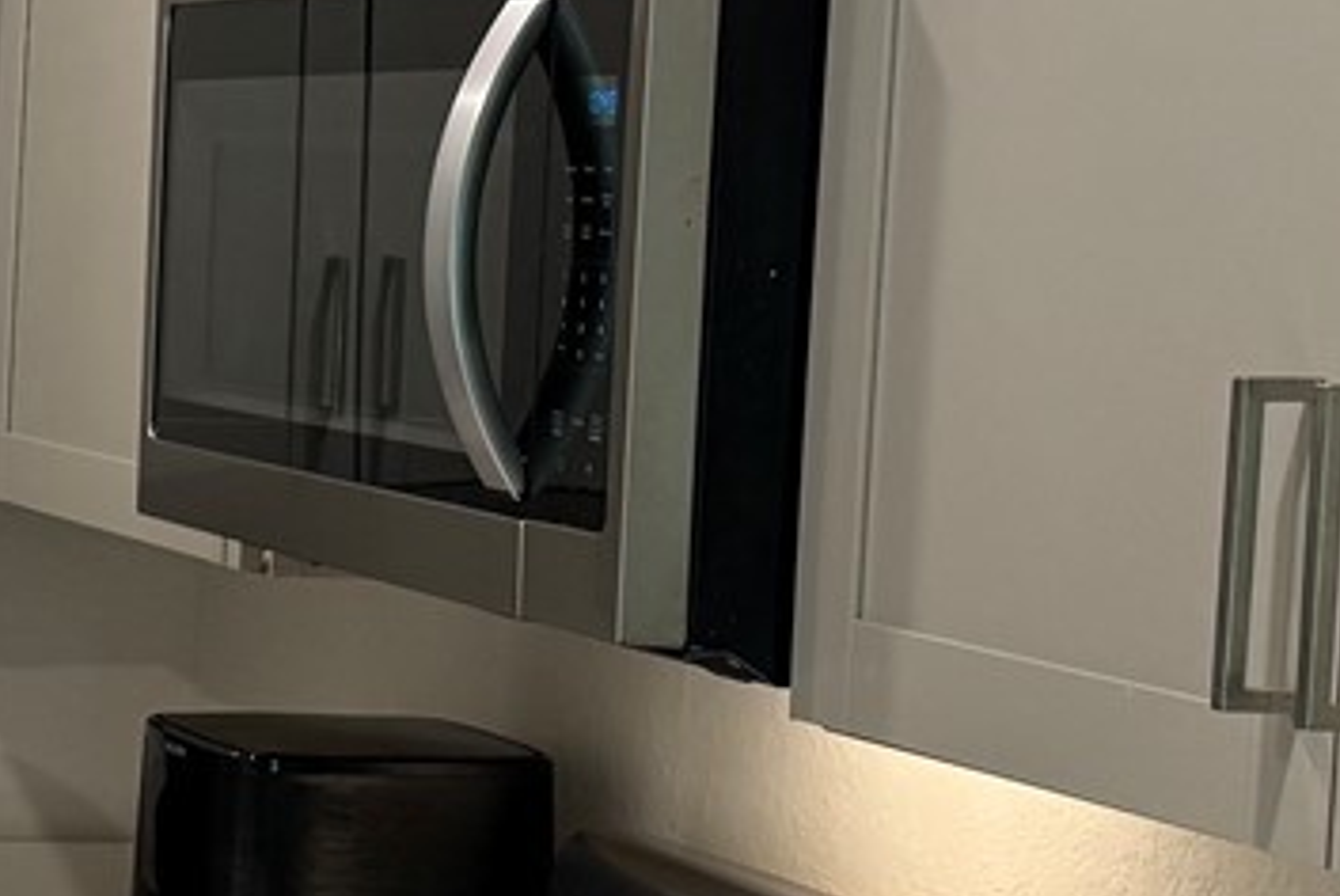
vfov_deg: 12.1
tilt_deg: -4.5
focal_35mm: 113
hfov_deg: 16.4
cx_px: -687
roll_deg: -2.6
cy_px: 532
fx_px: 4209
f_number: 1.78
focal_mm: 6.76
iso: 125
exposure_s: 1/60
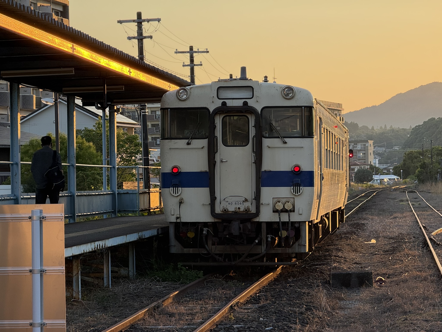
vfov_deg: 12.3
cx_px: 221
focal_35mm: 120
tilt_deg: -0.1
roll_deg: +0.8
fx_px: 1532
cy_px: 166
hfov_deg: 16.4
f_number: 2.8
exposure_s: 1/423
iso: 64
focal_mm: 15.66
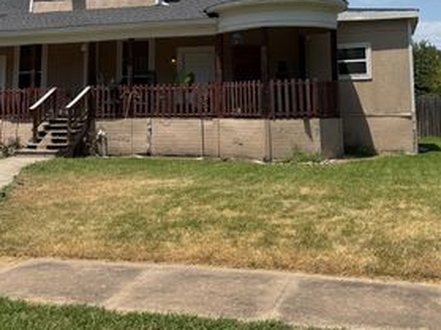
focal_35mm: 43
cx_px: 213
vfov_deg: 32.3
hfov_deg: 43.9
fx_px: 548
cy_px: 50
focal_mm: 6.76
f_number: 1.78
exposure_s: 1/6173
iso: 80
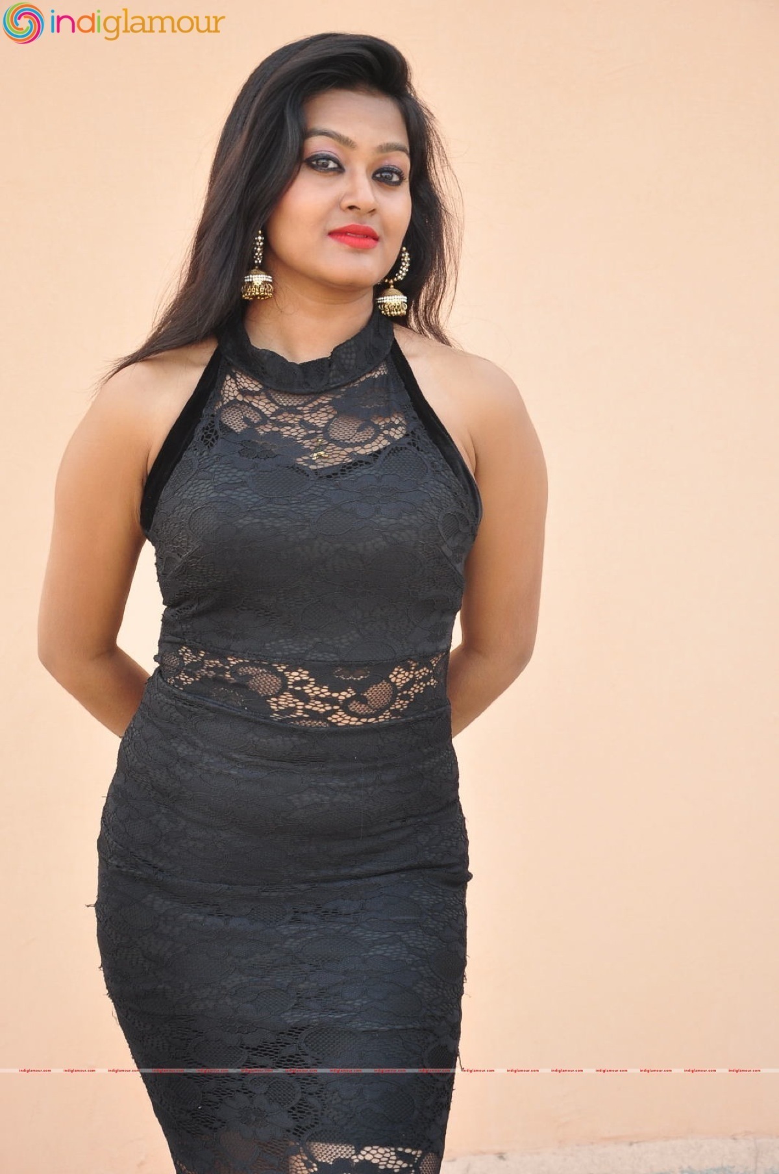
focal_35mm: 75
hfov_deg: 18.1
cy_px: 587
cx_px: 390
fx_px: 2442
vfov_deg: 27.0
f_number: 6.3
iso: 400
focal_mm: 50
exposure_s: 1/125
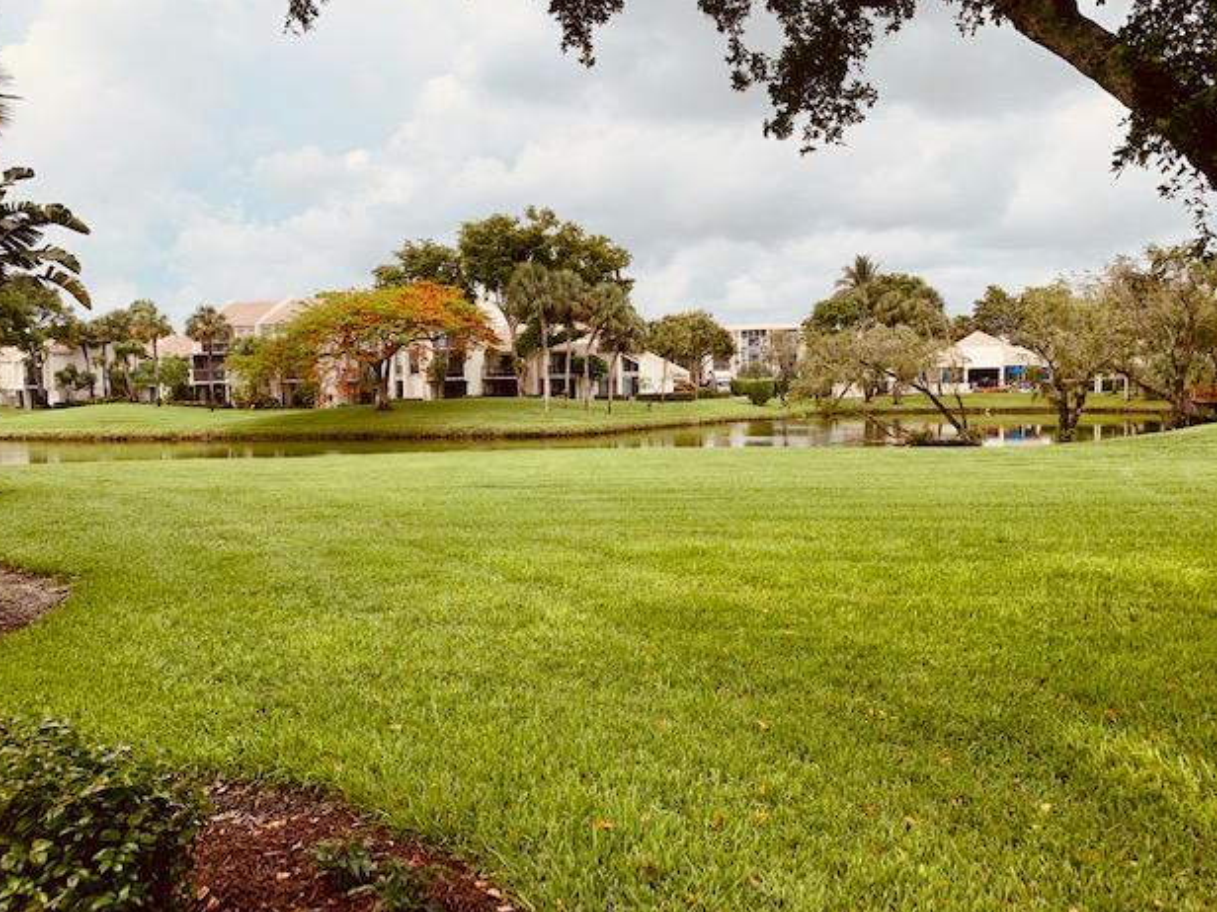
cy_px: 456
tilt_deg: -3.8
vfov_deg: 51.4
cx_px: 603
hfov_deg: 65.3
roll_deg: +0.6
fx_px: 949
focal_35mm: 27
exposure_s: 1/510
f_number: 1.8
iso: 25
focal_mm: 4.25
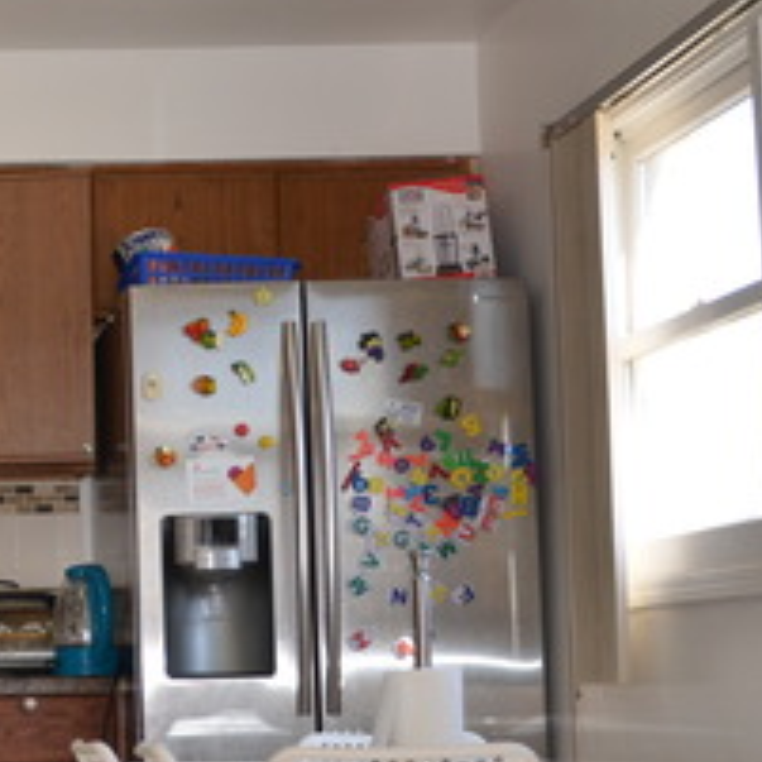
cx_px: -193
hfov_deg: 16.4
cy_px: 474
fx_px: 2524
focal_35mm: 101
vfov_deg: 17.1
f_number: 4
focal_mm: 25
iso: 400
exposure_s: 1/80
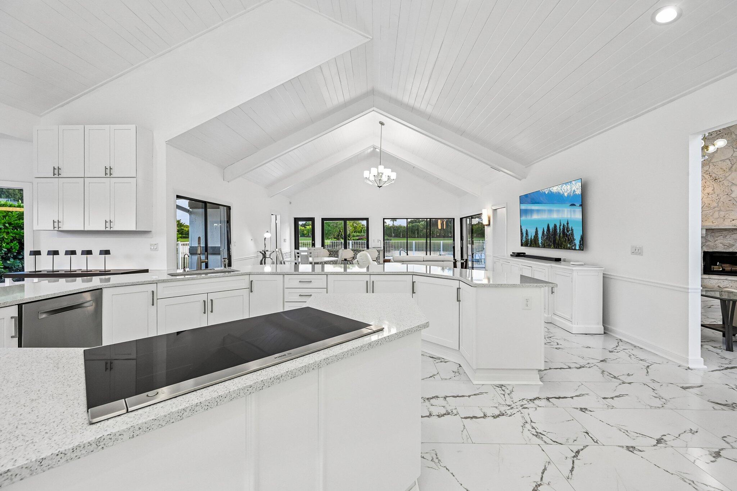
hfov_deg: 104.3
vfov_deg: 81.2
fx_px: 287
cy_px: 246
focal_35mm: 14
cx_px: 368
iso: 1600
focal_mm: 14
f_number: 8
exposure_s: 1/250
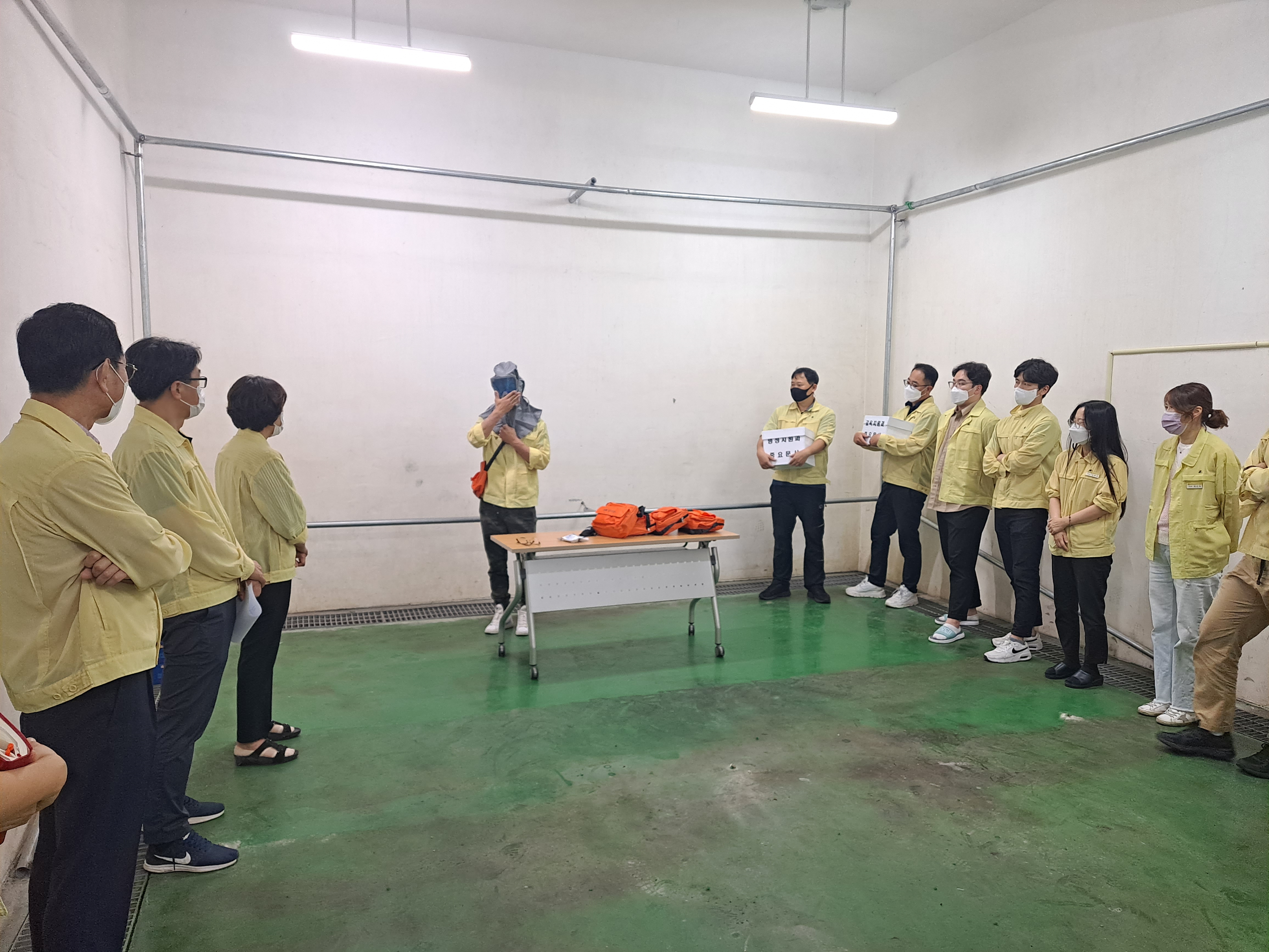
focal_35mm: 24
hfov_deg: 71.6
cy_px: 476
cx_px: 634
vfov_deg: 56.8
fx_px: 880
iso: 200
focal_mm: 5.23
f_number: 1.8
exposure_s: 1/60
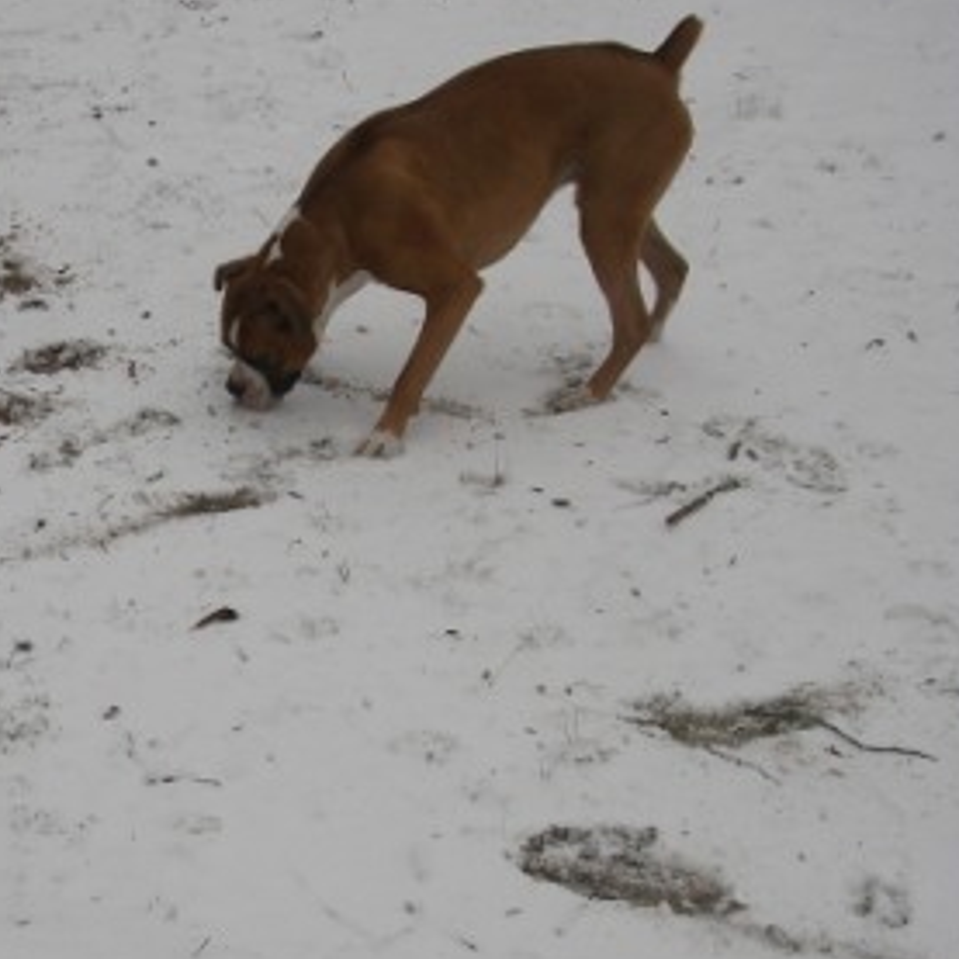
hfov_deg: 24.4
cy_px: 537
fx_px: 2194
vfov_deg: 24.6
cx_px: 228
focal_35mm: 70
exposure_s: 1/63.4
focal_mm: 7.5
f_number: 3.1
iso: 50
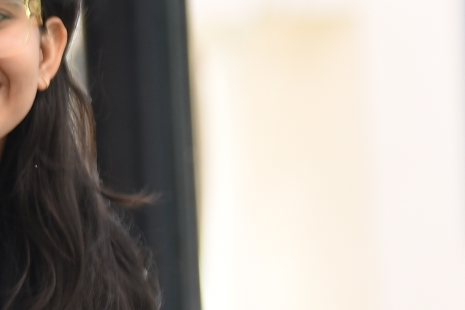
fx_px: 13512
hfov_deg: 2.0
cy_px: 349
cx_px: -686
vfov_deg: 1.3
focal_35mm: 1046
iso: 100
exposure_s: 1/320
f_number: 2.8
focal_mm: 130
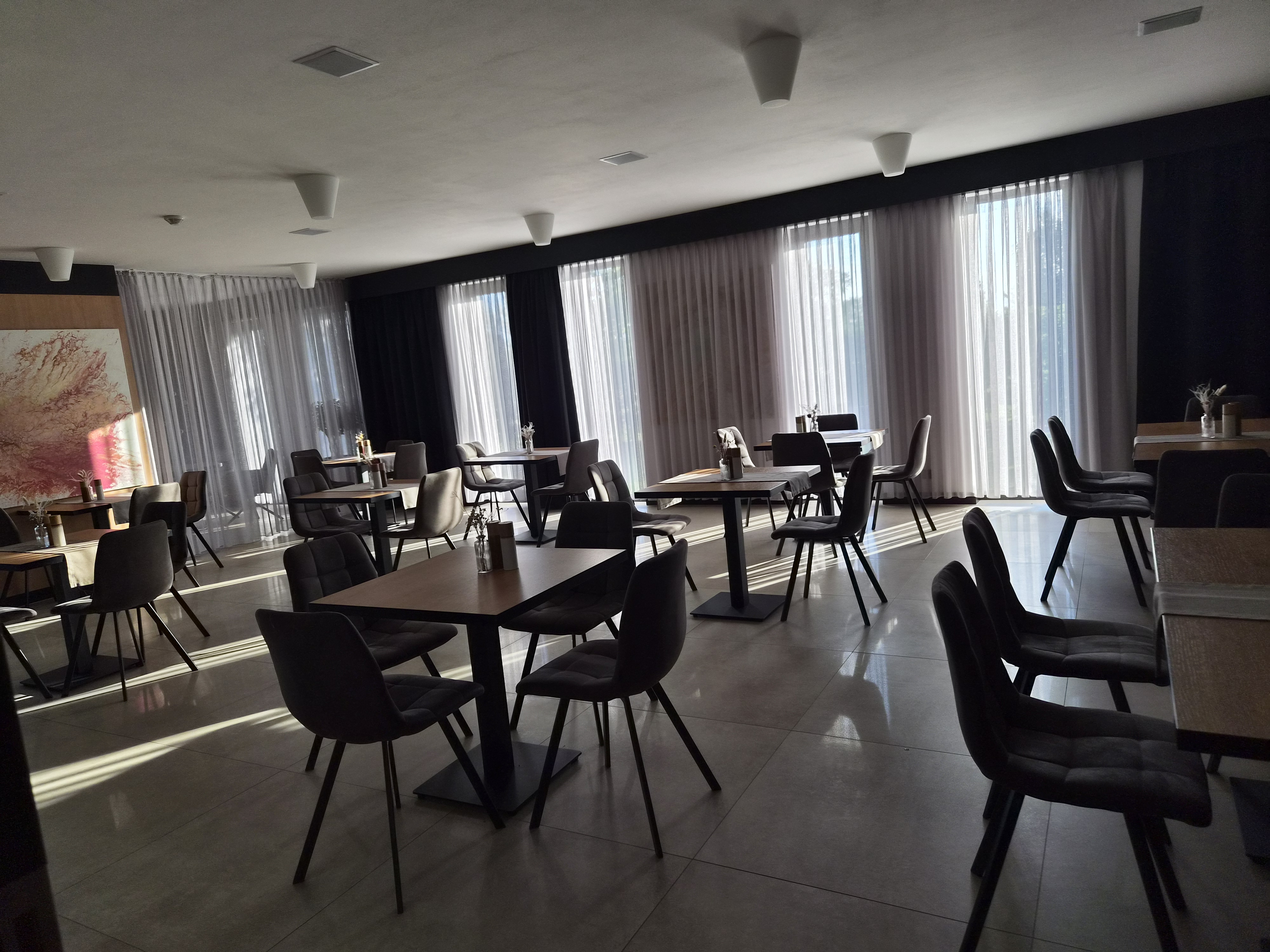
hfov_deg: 73.9
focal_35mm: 23
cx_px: 635
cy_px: 476
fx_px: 844
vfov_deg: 58.9
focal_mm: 5.4
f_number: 1.8
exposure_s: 1/674
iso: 80
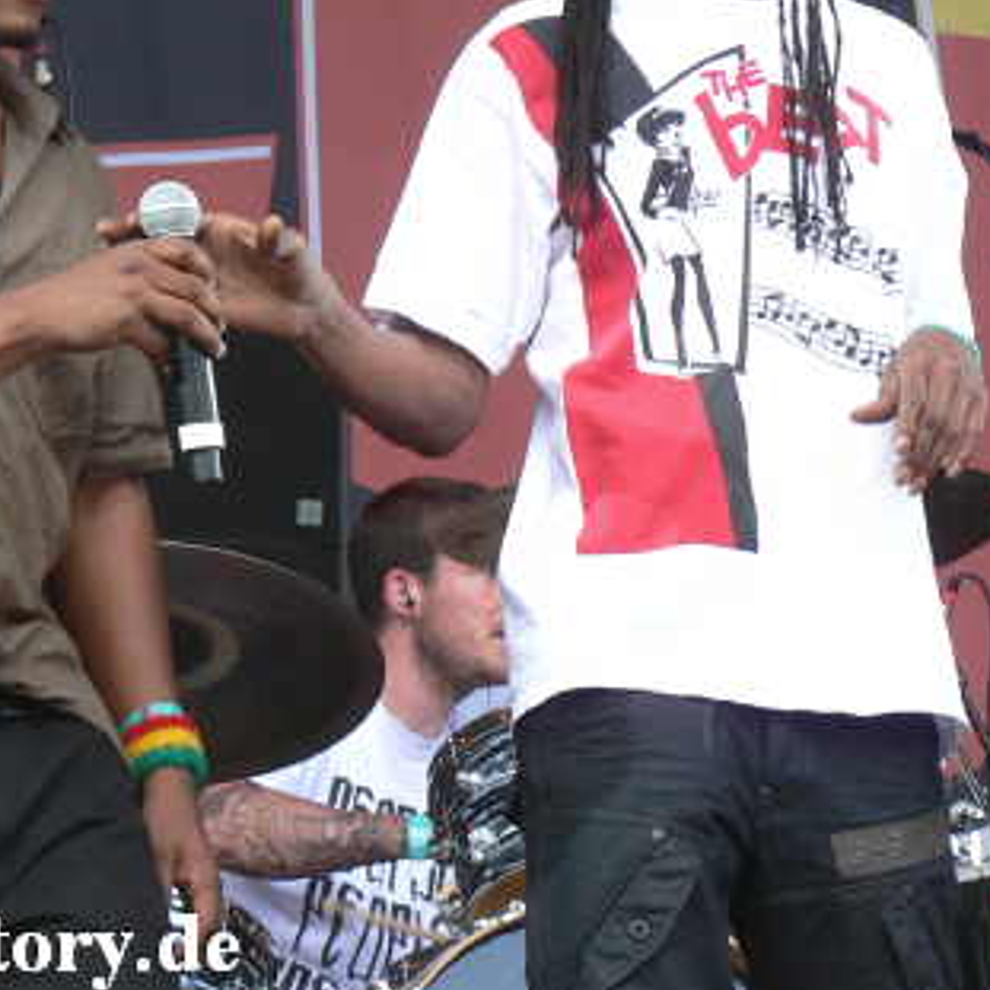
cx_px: 411
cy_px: 277
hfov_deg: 7.2
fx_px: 7895
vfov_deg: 7.2
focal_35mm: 244
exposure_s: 1/100
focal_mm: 24.6
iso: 64
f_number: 4
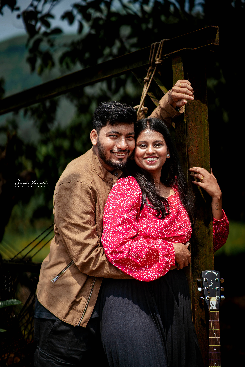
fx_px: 868
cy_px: 184
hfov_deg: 16.1
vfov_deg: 23.9
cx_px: 122
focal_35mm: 85
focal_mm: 85
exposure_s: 1/8000
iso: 80
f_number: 1.6
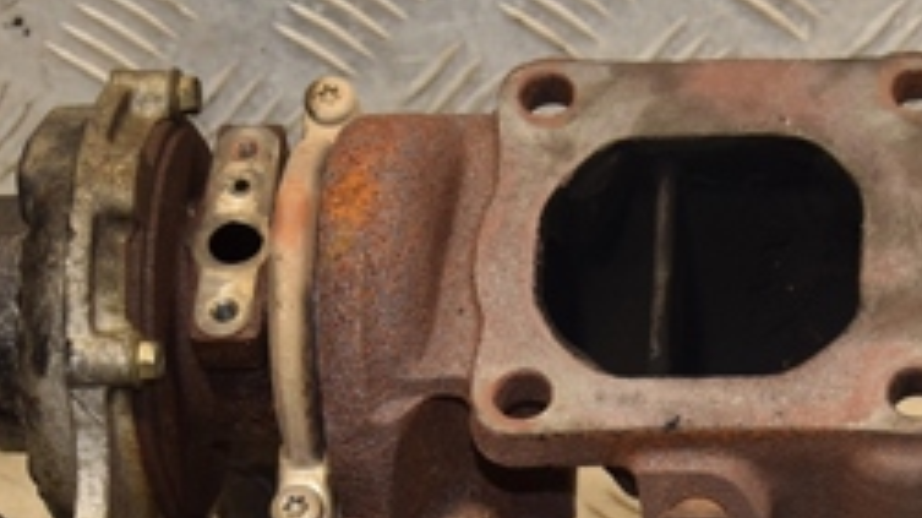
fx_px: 3430
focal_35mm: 140
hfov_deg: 15.2
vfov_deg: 8.6
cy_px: 536
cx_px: 760
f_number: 5
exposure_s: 1/200
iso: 800
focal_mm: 35
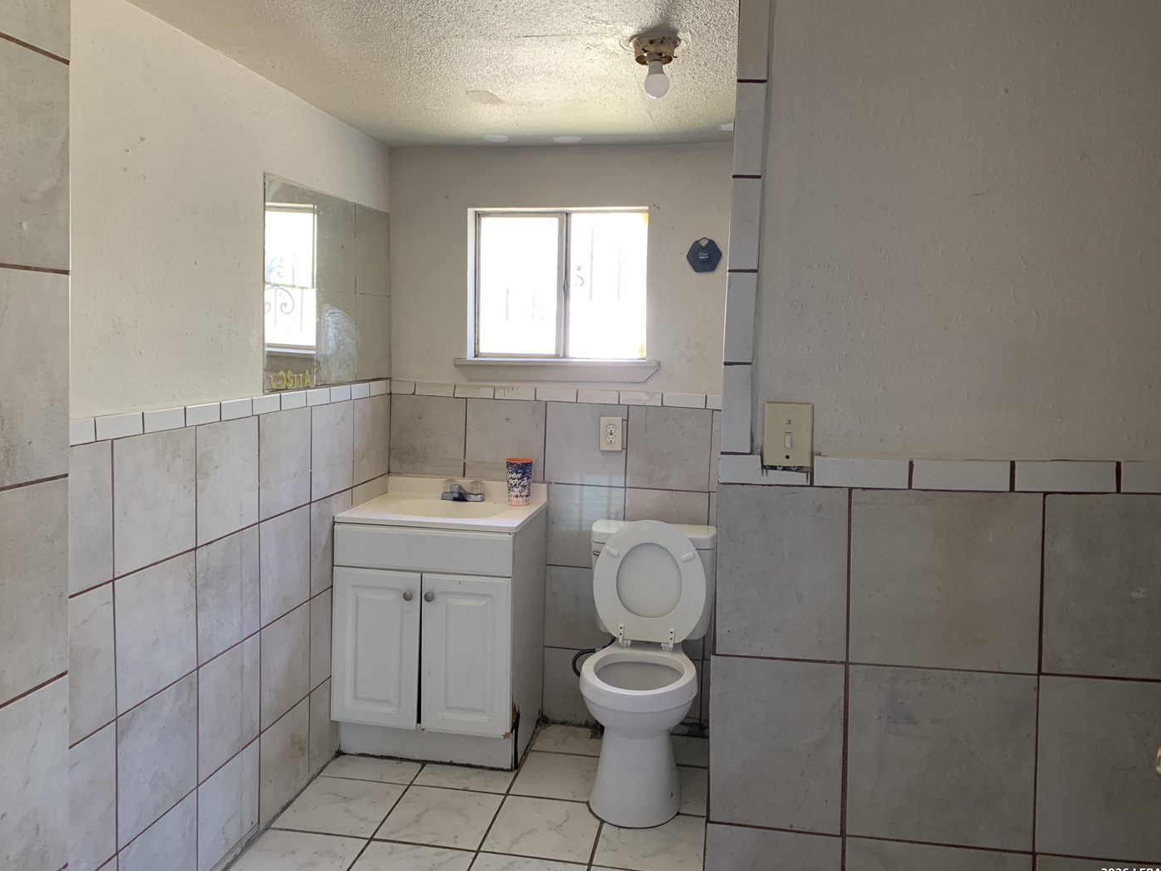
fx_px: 905
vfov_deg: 51.3
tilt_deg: -7.7
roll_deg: -1.0
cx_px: 587
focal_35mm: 27
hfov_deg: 65.3
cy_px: 427
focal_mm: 4.25
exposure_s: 1/60
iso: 125
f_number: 1.8
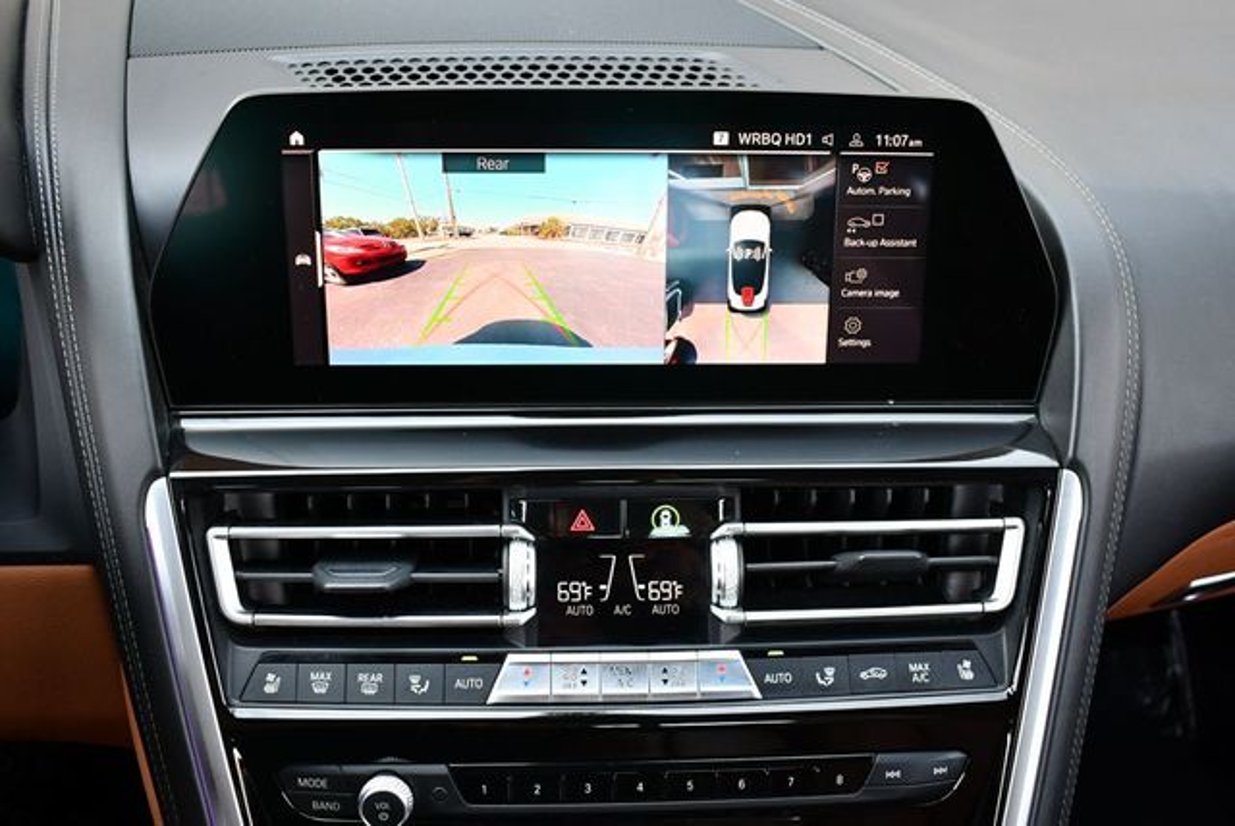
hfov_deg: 53.1
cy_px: 413
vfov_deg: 36.9
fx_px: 1236
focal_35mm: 36
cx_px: 618
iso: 800
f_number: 3.5
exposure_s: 1/200
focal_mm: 18
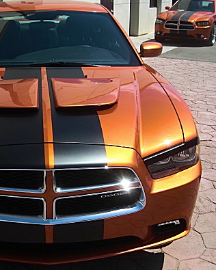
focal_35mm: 57
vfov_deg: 33.0
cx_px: 38
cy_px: 140
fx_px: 455
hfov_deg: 26.1
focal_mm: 6.3
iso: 50
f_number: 2.8
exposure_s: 1/1000
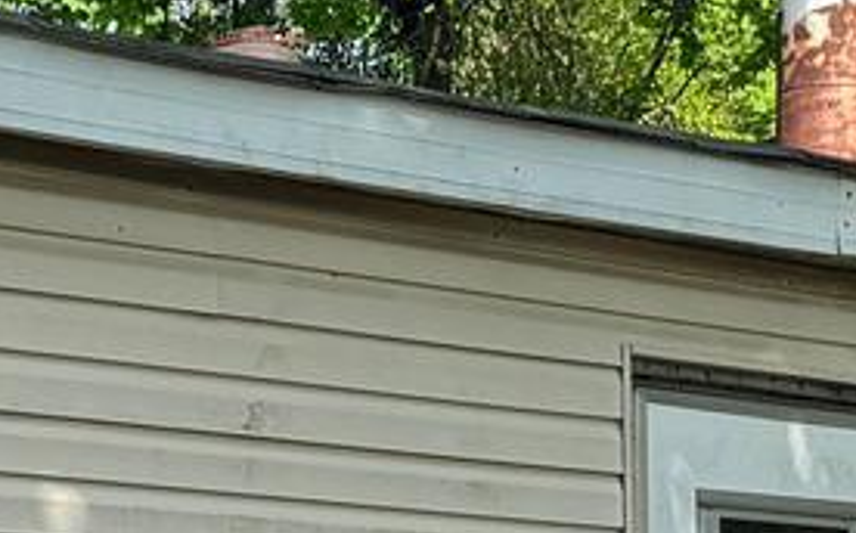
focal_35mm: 189
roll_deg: +1.3
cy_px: 1109
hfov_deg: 11.1
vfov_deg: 6.7
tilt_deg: -2.4
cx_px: 515
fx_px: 4406
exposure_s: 1/1524
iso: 80
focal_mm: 6.76
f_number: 1.78
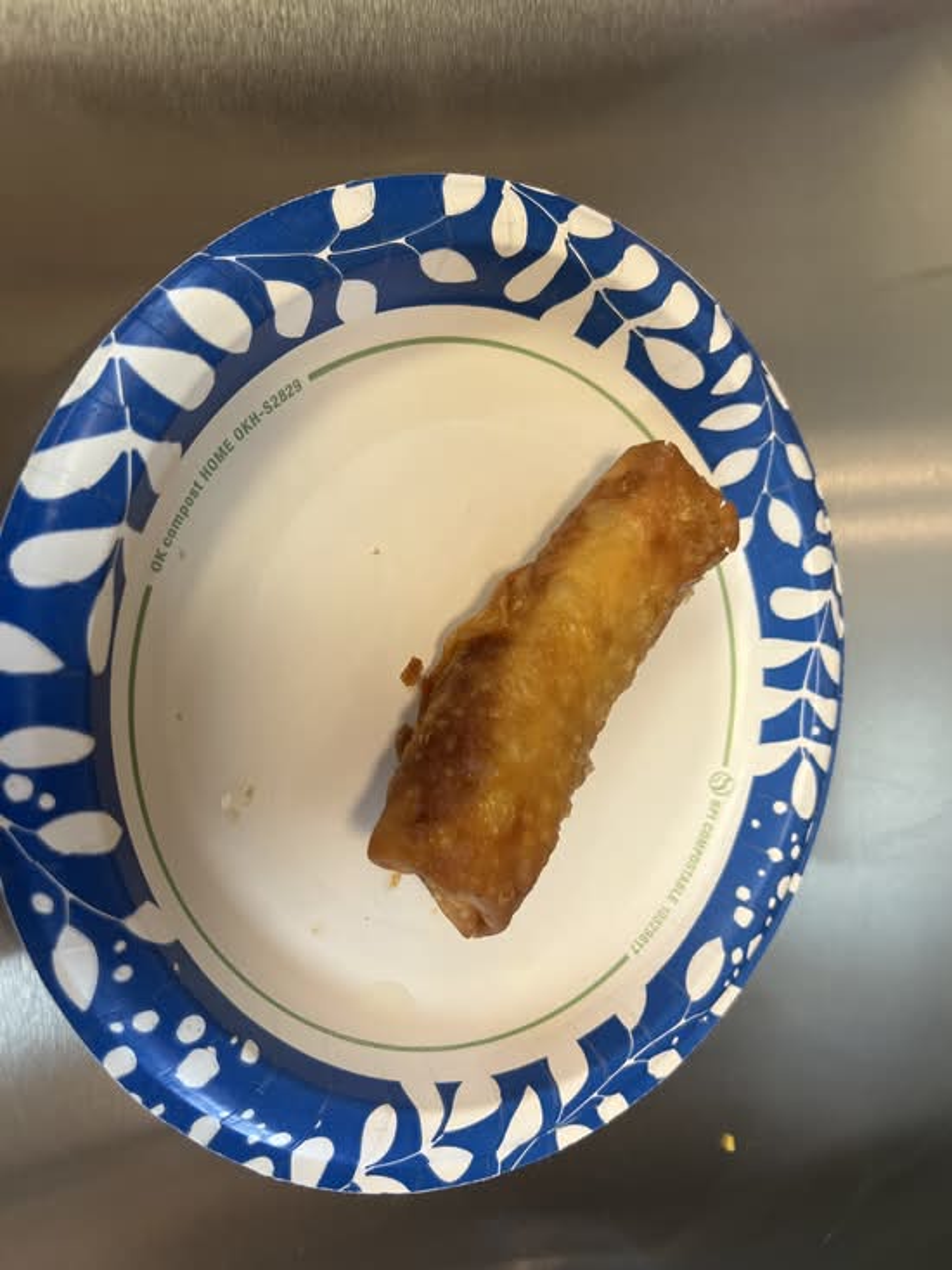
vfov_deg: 67.3
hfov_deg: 53.1
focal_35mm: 26
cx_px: 476
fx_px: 953
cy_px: 635
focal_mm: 5.7
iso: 100
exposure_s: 1/60
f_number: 1.5
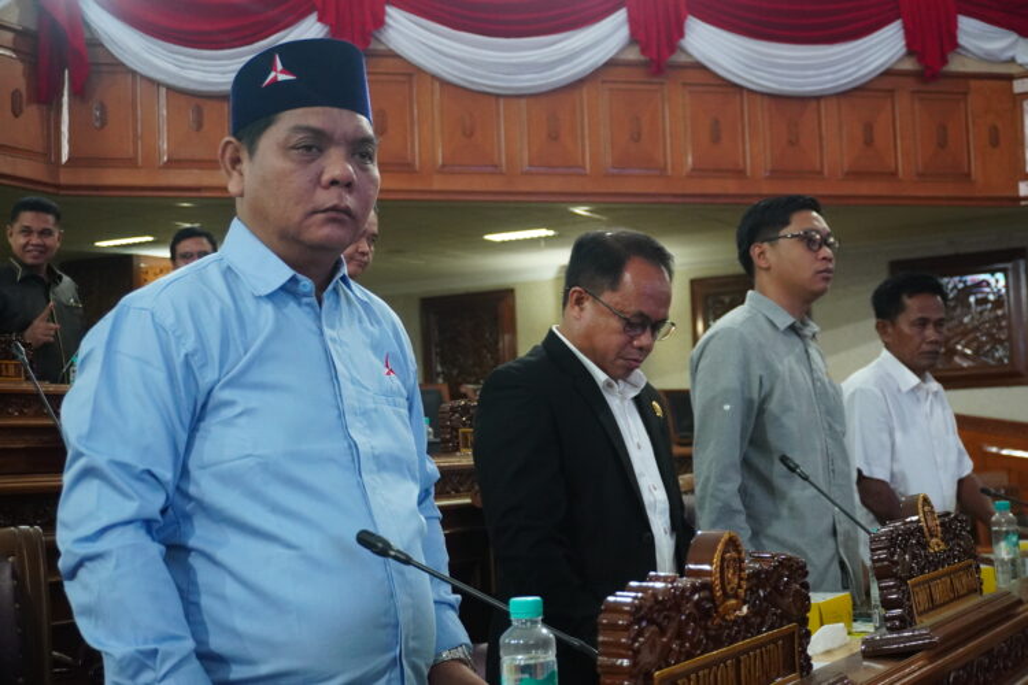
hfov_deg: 40.0
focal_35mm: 50
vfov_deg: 27.3
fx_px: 1413
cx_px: 514
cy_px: 342
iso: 3200
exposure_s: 1/80
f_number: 5
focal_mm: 33
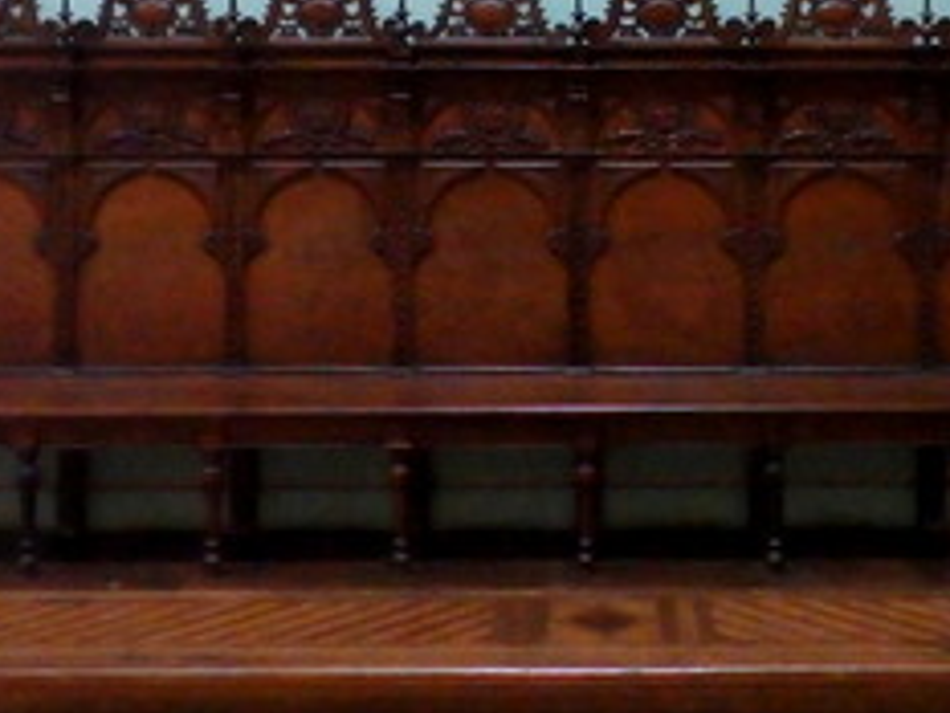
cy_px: -47
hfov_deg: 32.0
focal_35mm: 60
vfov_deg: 23.1
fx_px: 1647
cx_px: 603
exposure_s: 1/8
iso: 1600
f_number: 3.9
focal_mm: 5
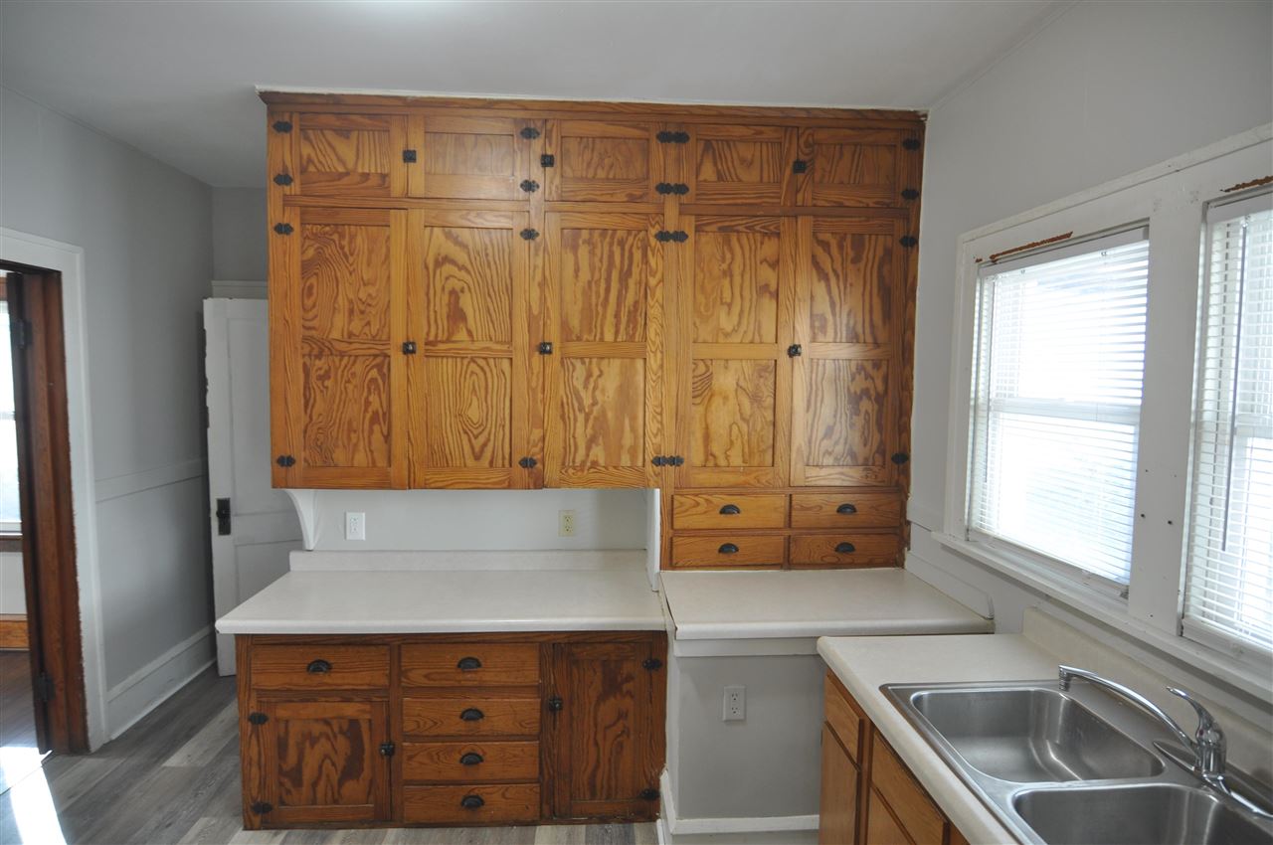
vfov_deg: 67.2
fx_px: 636
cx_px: 636
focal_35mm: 18
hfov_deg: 90.1
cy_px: 422
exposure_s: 1/25
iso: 320
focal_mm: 12
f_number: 5
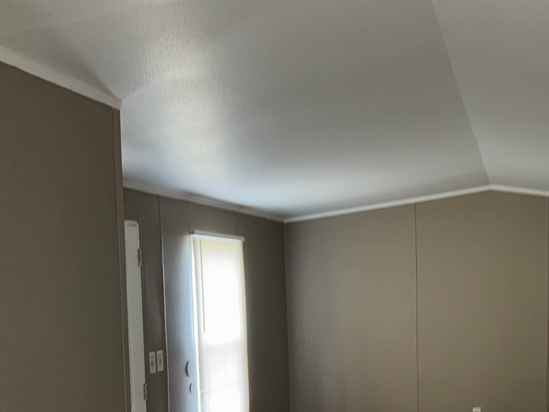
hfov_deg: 40.4
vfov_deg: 31.9
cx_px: 471
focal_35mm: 44
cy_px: 338
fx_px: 698
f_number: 1.78
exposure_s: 1/31
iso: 64
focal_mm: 6.76
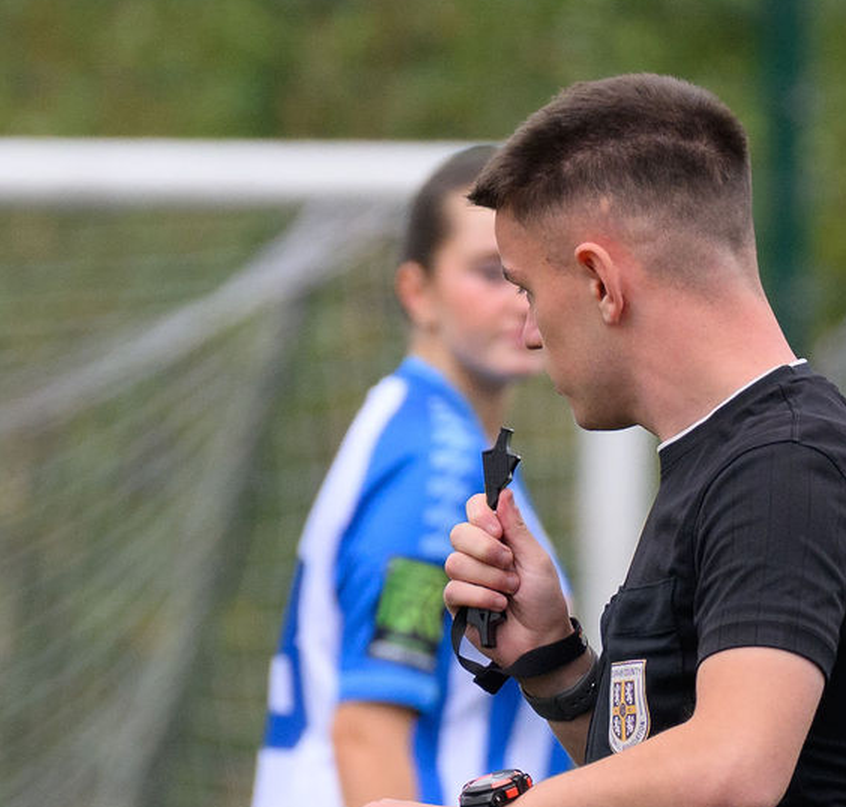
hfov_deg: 1.2
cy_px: 846
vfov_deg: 1.2
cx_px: 765
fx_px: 39801
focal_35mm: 1473
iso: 720
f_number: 5.3
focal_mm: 290
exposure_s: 1/1000
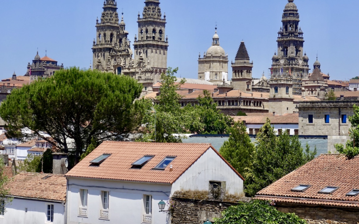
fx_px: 880
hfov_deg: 23.1
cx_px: 181
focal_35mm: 90
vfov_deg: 14.5
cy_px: 84
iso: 125
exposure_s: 1/640
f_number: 5.6
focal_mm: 25.7
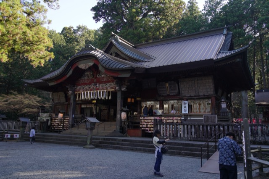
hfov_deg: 65.5
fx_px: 209
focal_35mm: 28
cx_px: 134
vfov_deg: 46.4
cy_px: 90
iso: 100
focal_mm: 28
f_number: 3.5
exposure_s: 1/125
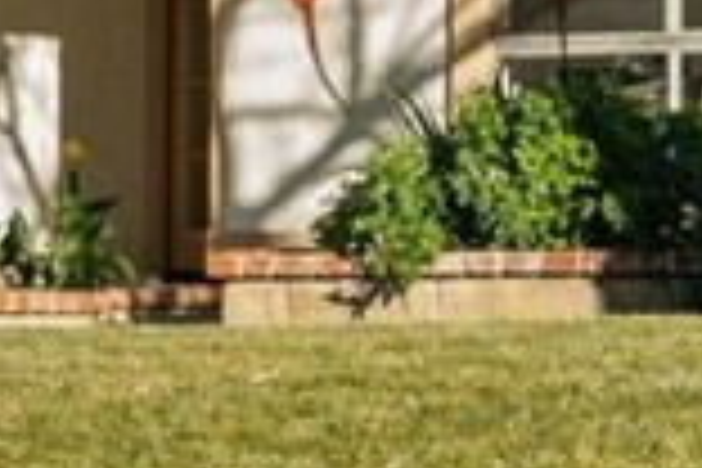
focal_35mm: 204
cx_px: 243
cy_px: 52
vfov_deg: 6.7
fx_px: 3978
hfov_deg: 10.1
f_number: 8
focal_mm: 31
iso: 2000
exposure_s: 1/500
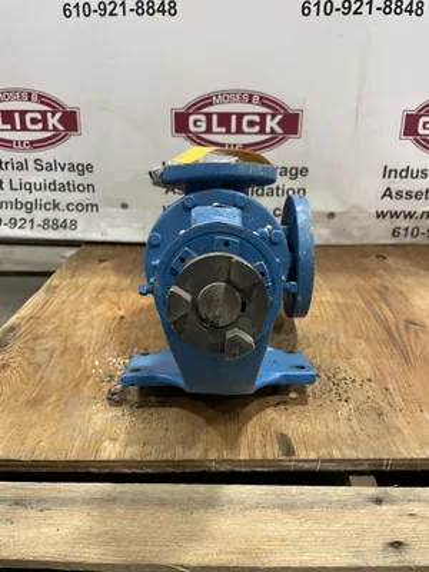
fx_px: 430
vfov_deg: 67.3
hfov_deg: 53.1
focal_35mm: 26
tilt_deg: -22.8
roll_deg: +1.9
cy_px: 286
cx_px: 214
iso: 400
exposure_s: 1/60
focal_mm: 4.2
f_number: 1.6
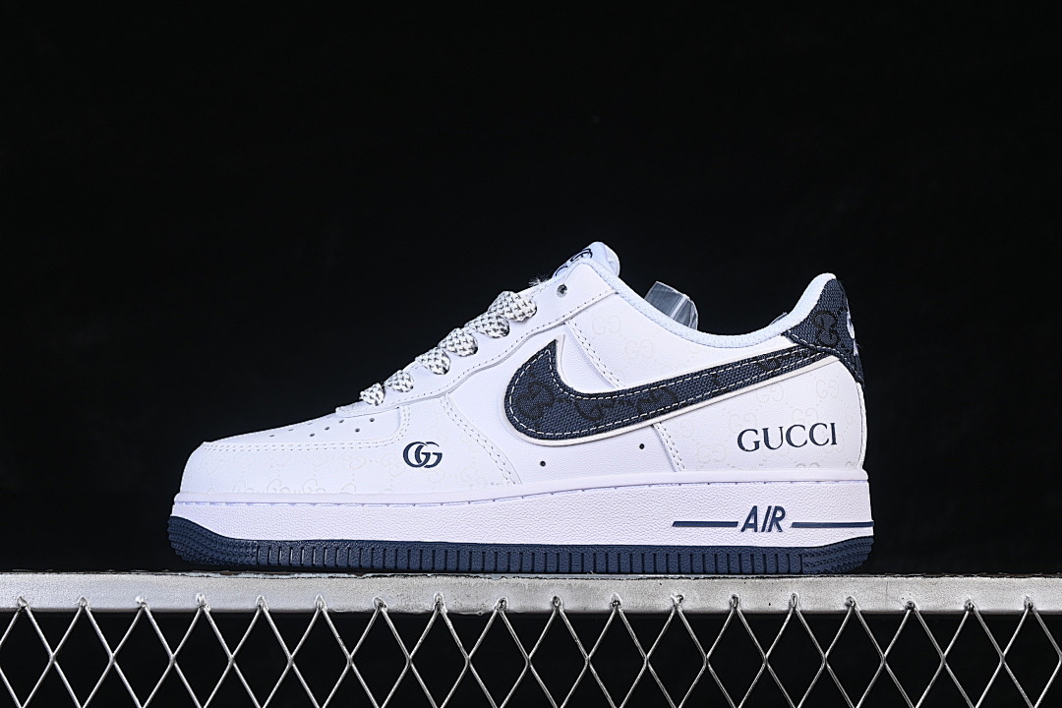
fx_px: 2212
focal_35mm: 75
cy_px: 354
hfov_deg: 27.0
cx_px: 531
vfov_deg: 18.2
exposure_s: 1/80
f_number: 8
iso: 160
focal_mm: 50
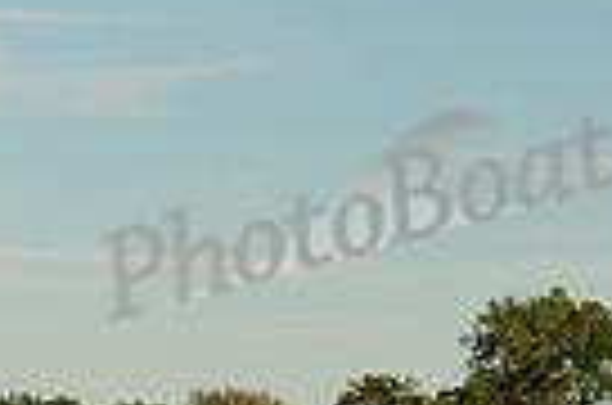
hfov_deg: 7.9
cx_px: 968
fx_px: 4342
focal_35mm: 256
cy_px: 374
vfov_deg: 5.3
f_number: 7.1
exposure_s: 1/800
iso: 250
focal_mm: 60
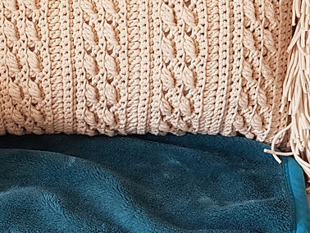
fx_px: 394
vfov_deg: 32.6
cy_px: 73
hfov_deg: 42.2
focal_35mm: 44
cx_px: 98
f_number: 1.7
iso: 80
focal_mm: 4.2
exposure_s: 1/50
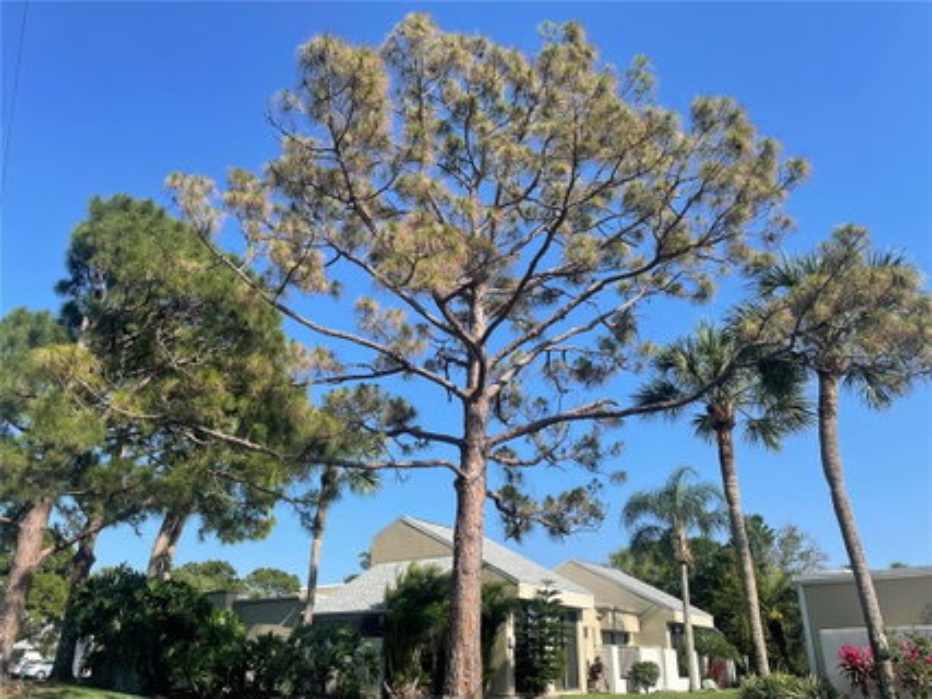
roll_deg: +0.1
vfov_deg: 53.0
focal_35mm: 26
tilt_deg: +24.5
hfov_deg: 67.3
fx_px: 700
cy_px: 350
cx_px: 466
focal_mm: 4.2
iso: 32
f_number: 1.6
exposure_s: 1/2304
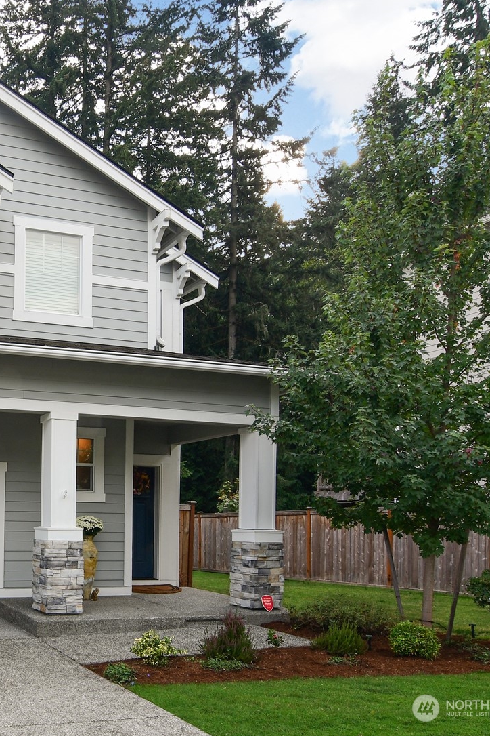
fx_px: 526
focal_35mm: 26
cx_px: -29
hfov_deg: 41.5
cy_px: 357
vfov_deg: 69.8
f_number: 10
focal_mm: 11
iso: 125
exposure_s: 1/40
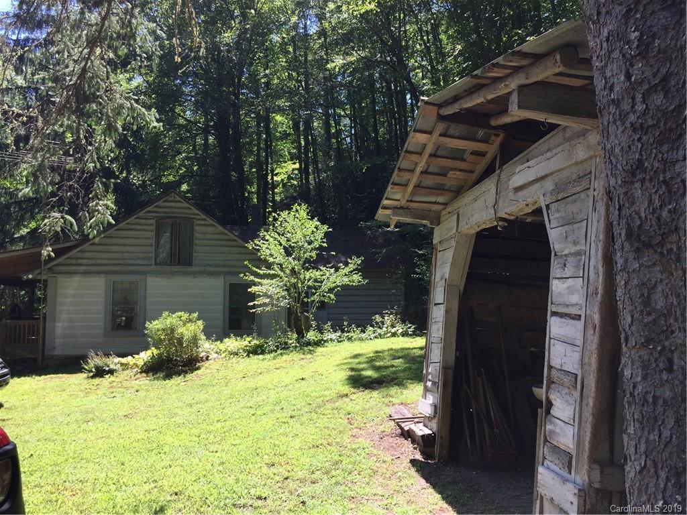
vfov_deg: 48.2
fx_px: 576
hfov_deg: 61.7
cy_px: 258
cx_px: 344
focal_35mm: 29
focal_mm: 4.15
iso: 32
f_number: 2.2
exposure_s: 1/507
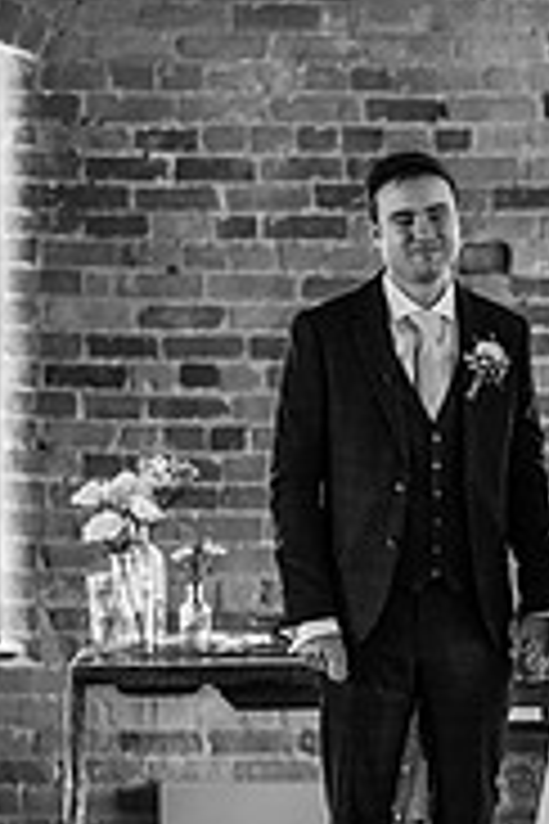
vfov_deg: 9.8
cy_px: 626
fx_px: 4781
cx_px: 641
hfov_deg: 6.5
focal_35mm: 209
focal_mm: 85
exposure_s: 1/200
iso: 220
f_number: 2
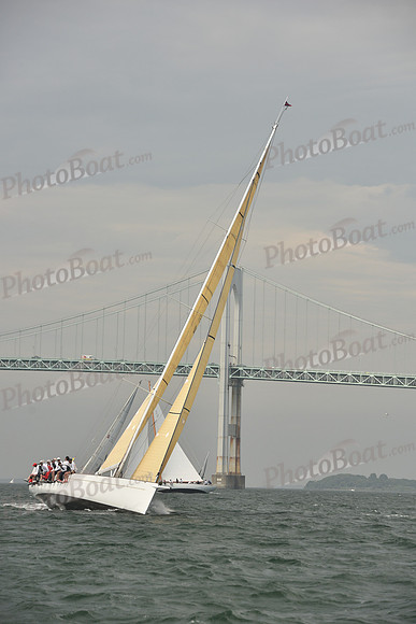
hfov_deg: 11.2
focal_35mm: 122
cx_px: 208
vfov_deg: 16.8
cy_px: 312
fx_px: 2113
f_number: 5.6
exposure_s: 1/640
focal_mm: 122
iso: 250
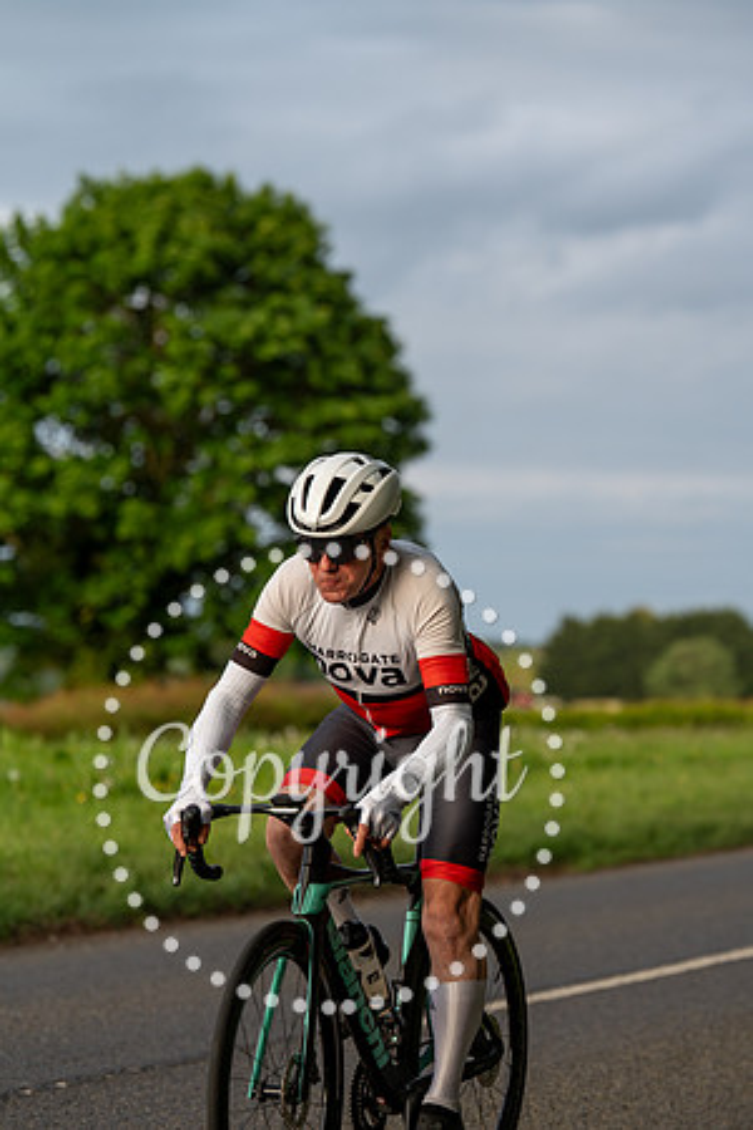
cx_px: 376
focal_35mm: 129
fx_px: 4047
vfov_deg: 15.9
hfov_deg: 10.6
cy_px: 565
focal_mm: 129
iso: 400
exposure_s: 1/1000
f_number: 4
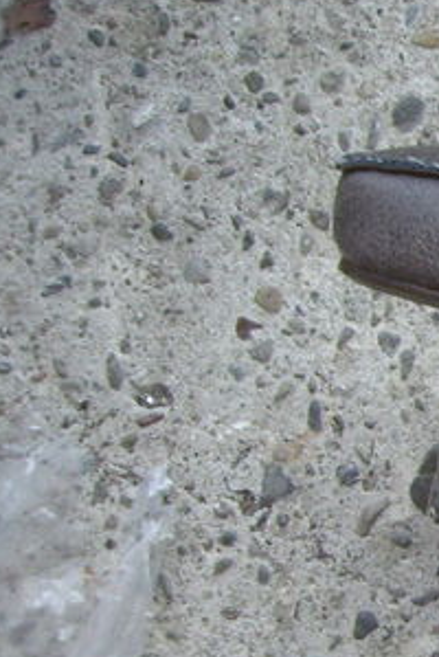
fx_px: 2409
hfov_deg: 9.2
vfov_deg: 15.5
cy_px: 442
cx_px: 1089
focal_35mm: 132
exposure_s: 1/60
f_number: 2.7
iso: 64
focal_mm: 6.2
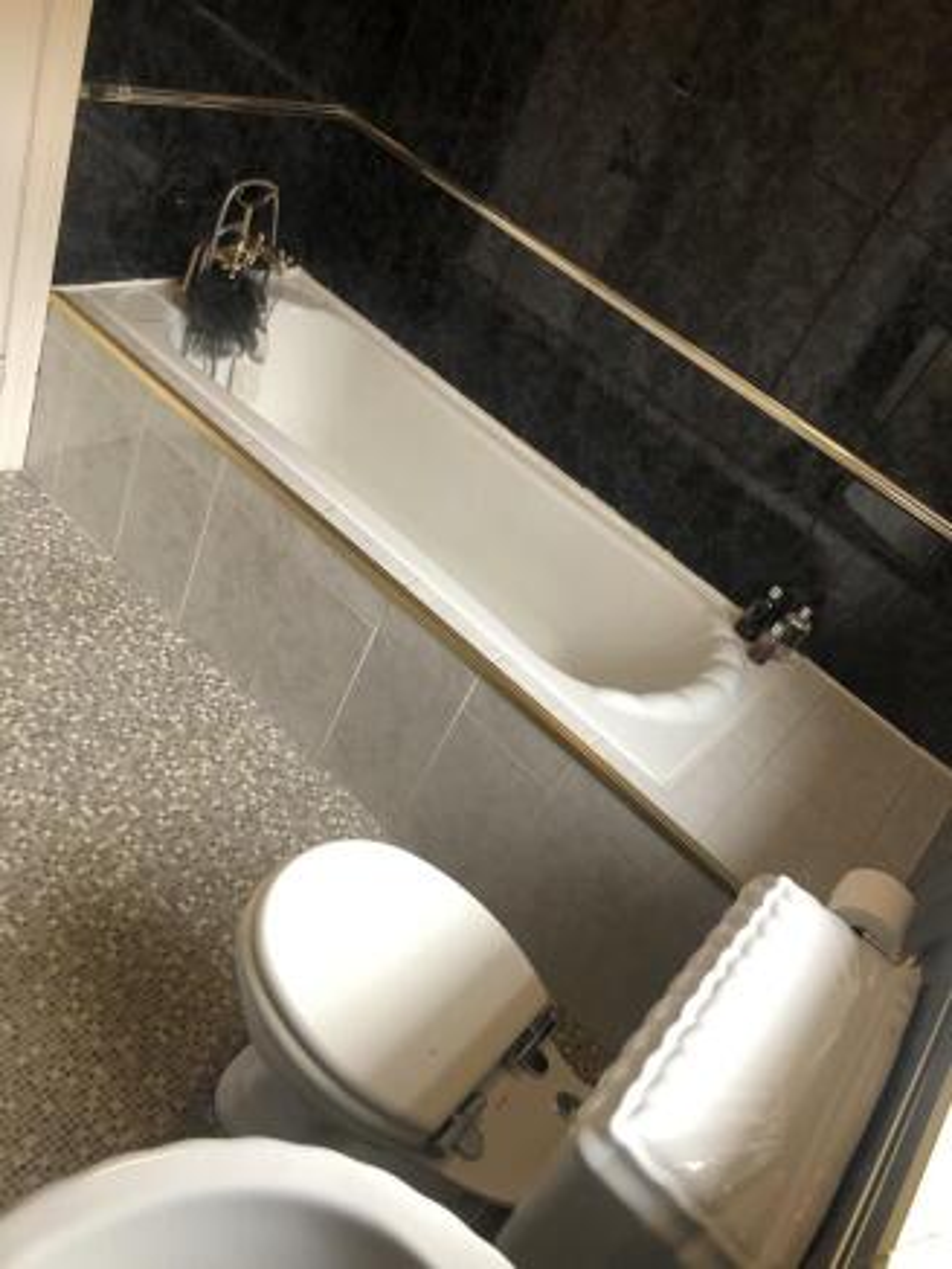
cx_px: 476
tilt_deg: -34.7
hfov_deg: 49.8
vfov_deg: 63.4
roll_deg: -27.5
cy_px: 634
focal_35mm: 28
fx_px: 1026
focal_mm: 3.99
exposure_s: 1/17
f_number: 1.8
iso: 32
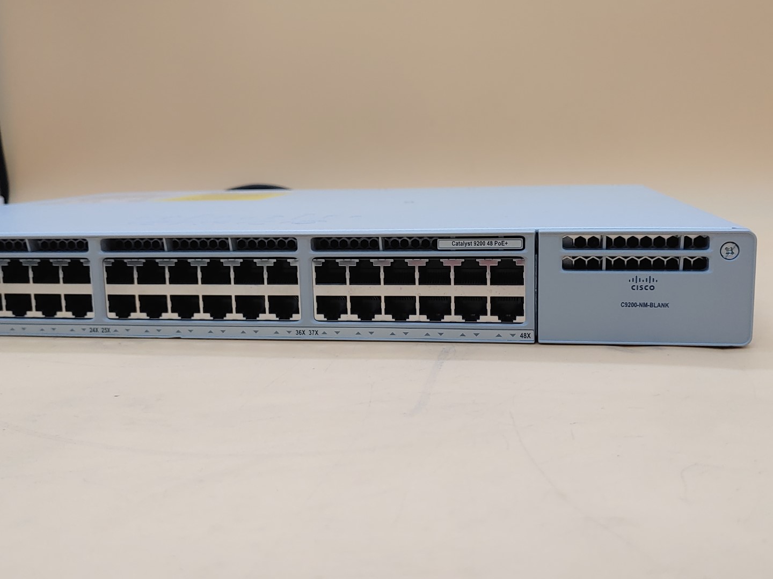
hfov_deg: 51.4
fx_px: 804
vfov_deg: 39.7
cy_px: 290
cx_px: 386
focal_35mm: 36
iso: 50
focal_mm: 4.36
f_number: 1.8
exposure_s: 1/120
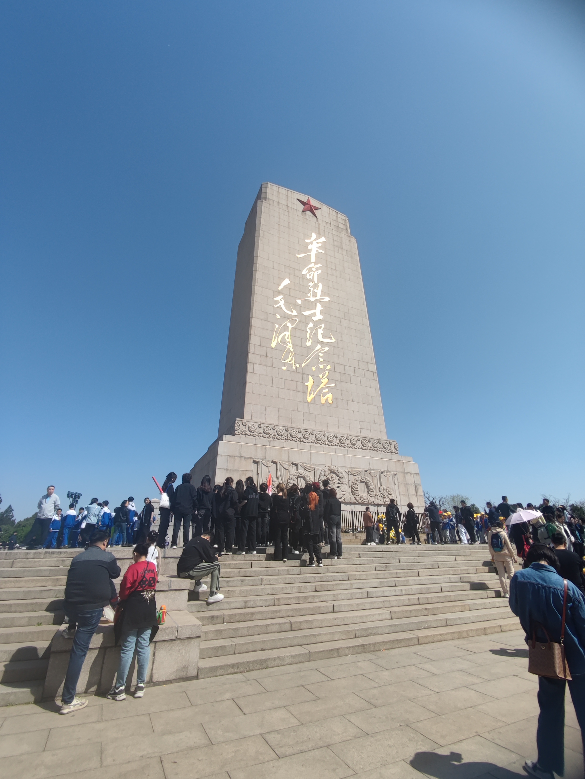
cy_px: 390
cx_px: 292
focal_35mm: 15
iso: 50
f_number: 2.2
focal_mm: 1.65
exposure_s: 1/1661
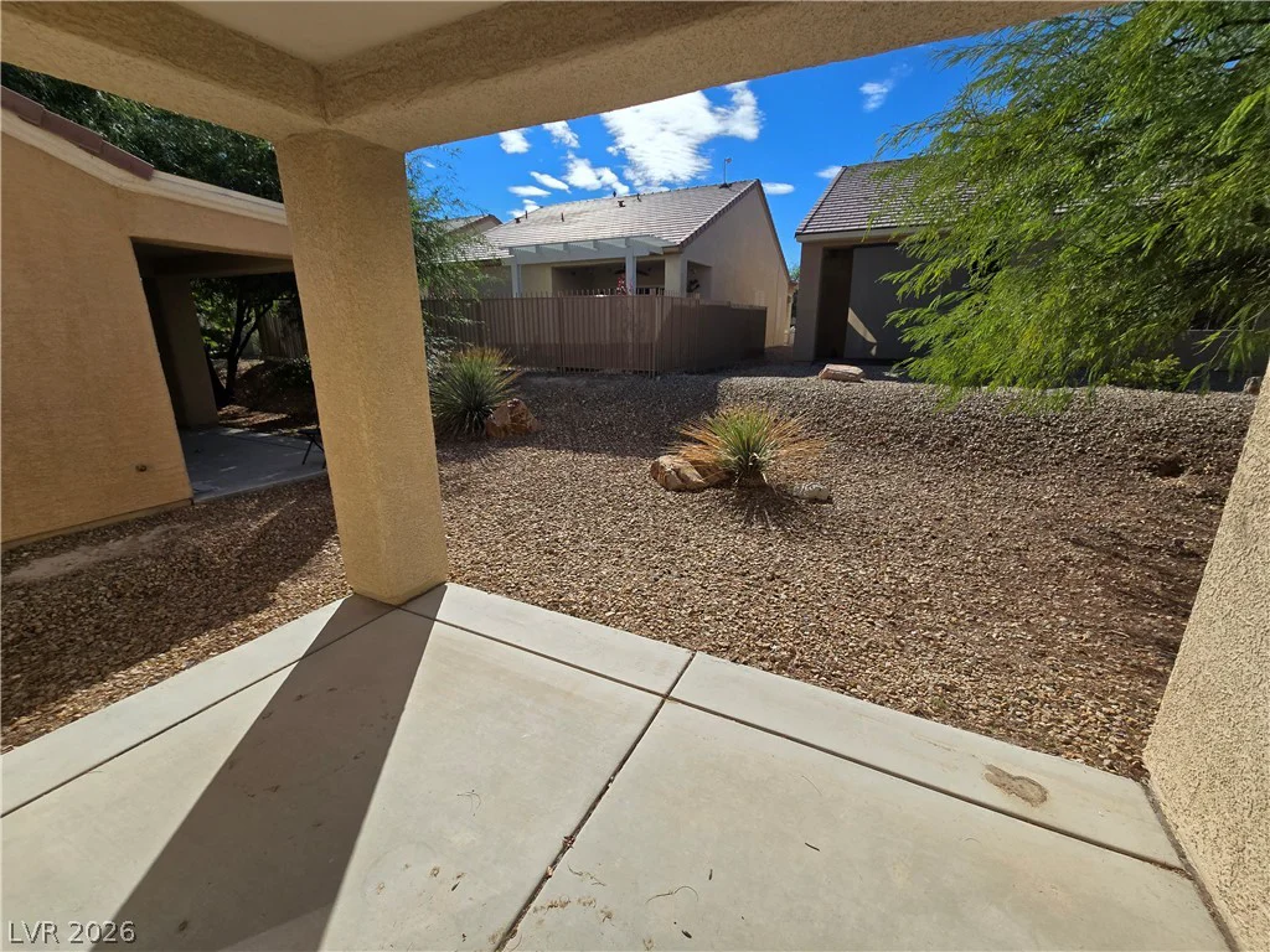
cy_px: 476
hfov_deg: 106.2
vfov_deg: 89.9
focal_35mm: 13
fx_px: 477
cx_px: 635
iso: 50
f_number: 2.2
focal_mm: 2.2
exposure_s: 1/2866
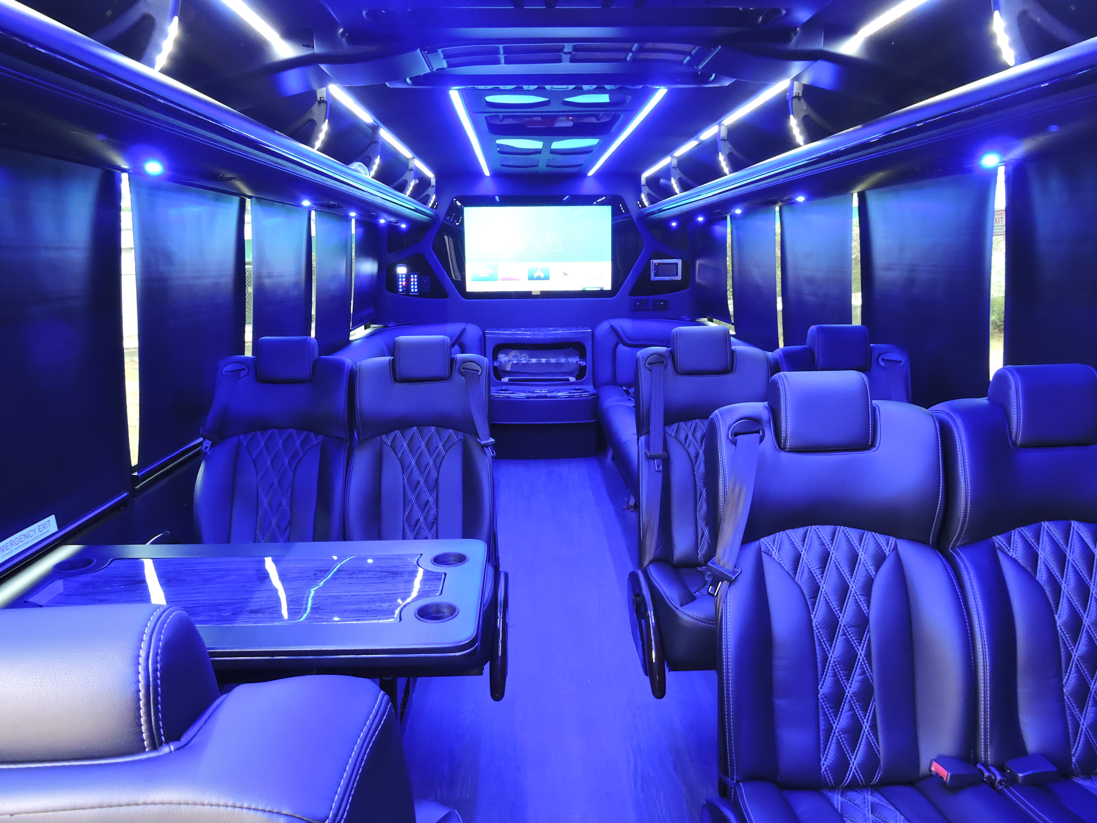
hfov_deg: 71.6
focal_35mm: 24
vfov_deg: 56.8
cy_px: 412
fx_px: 761
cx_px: 548
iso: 560
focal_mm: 4.3
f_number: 3.3
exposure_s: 1/8
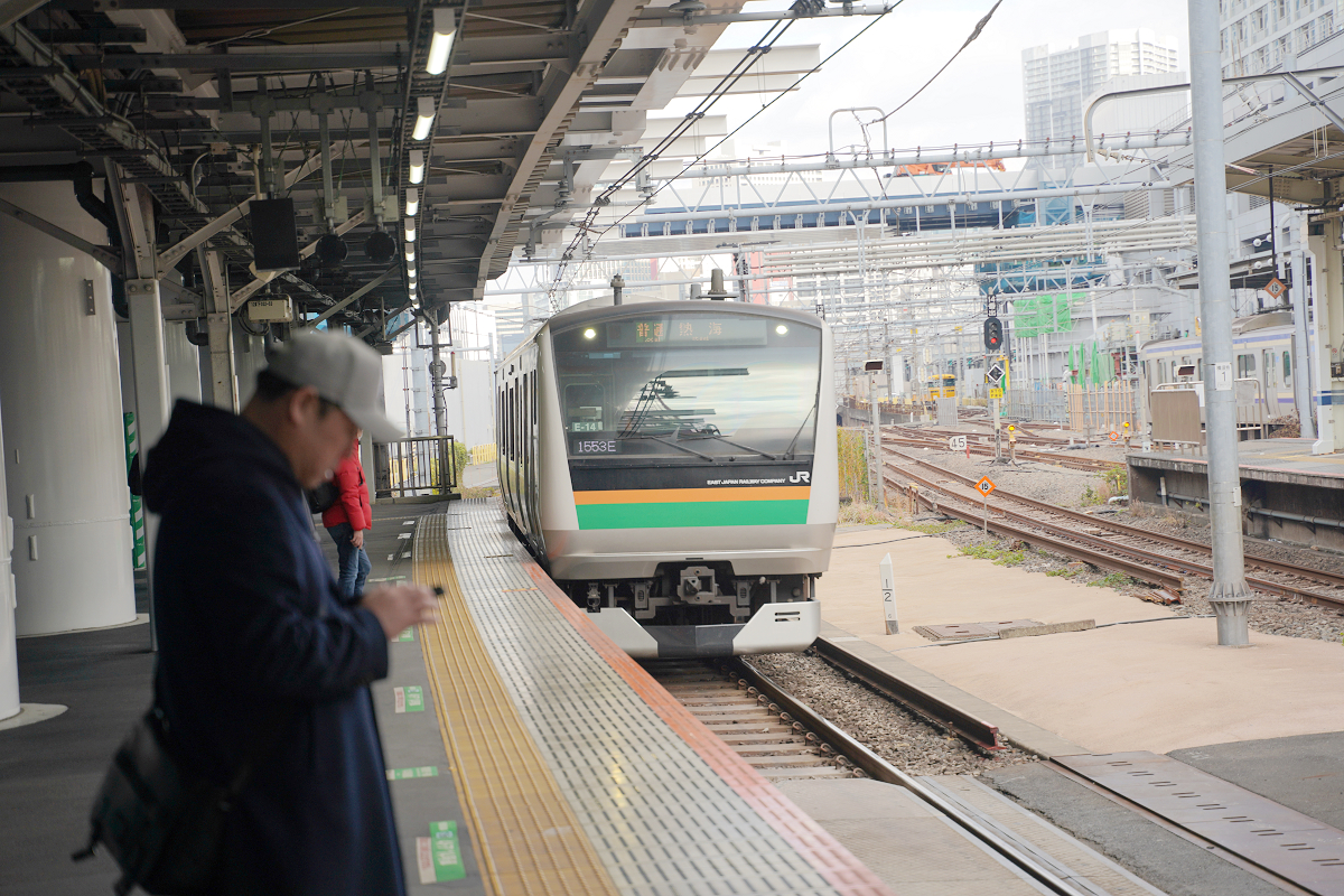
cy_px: 448
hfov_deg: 27.0
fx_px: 2800
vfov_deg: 18.2
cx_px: 672
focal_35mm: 75
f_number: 4
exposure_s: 1/160
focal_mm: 75
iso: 125
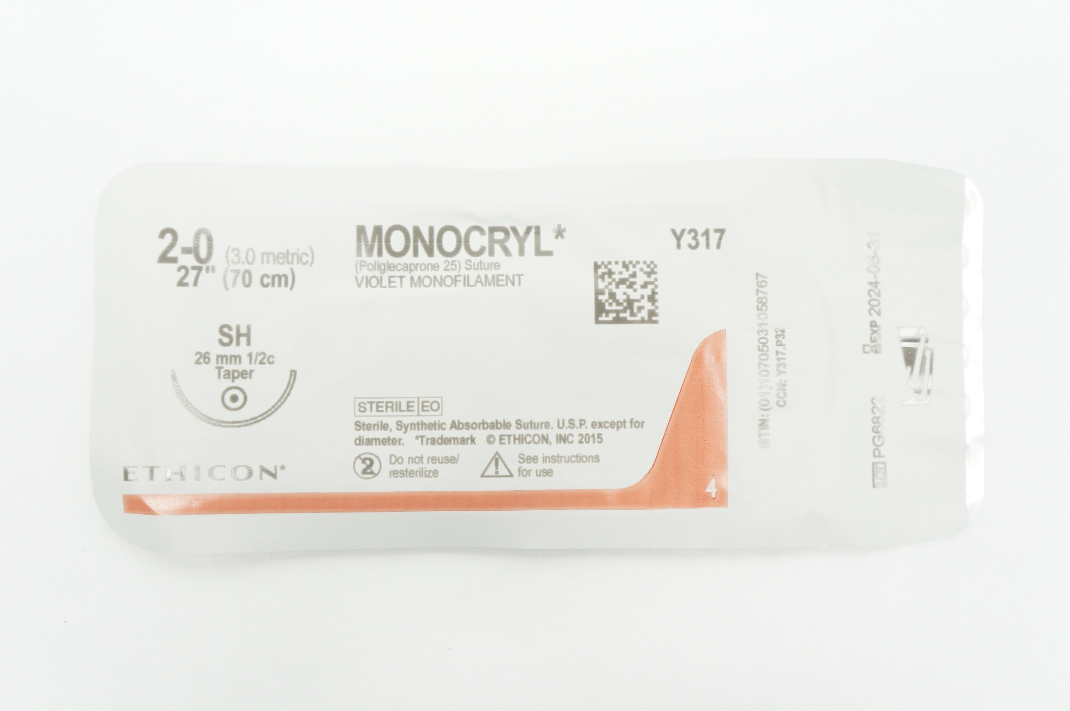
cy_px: 356
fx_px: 1292
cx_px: 535
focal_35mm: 44
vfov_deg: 30.8
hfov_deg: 45.0
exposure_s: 1/60
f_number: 4
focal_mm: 29
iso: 400
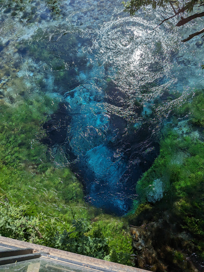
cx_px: 102
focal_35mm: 24
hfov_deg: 56.9
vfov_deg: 71.5
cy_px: 136
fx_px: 188
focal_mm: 6.81
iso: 42
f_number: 1.85
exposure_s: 1/5155
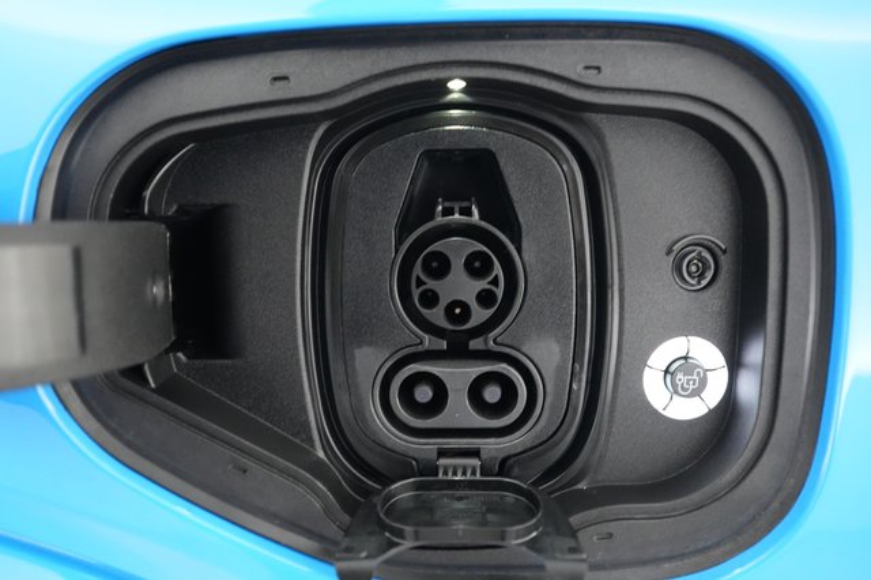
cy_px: 290
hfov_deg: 65.5
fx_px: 677
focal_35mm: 28
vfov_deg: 46.4
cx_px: 436
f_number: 2.8
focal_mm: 28
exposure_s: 1/60
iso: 6400
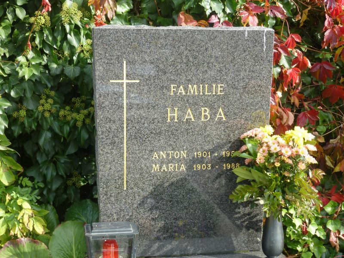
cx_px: 172
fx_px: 616
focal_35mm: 62
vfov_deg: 23.7
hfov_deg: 31.2
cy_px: 129
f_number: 4.8
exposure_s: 1/200
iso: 200
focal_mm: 11
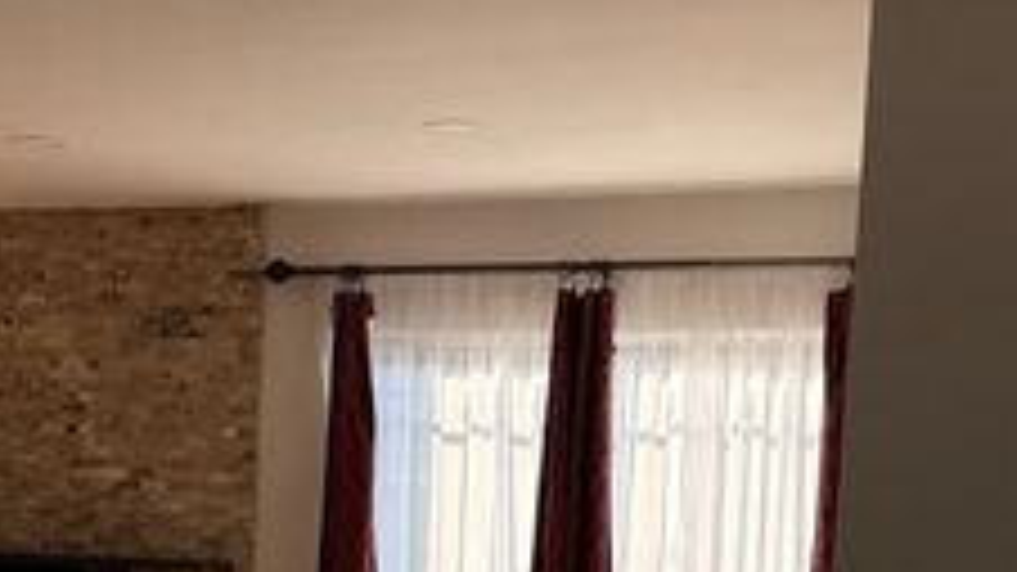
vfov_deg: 15.9
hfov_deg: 28.4
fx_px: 1995
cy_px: 595
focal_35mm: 74
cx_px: 315
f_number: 1.78
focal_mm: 6.76
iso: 160
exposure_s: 1/228
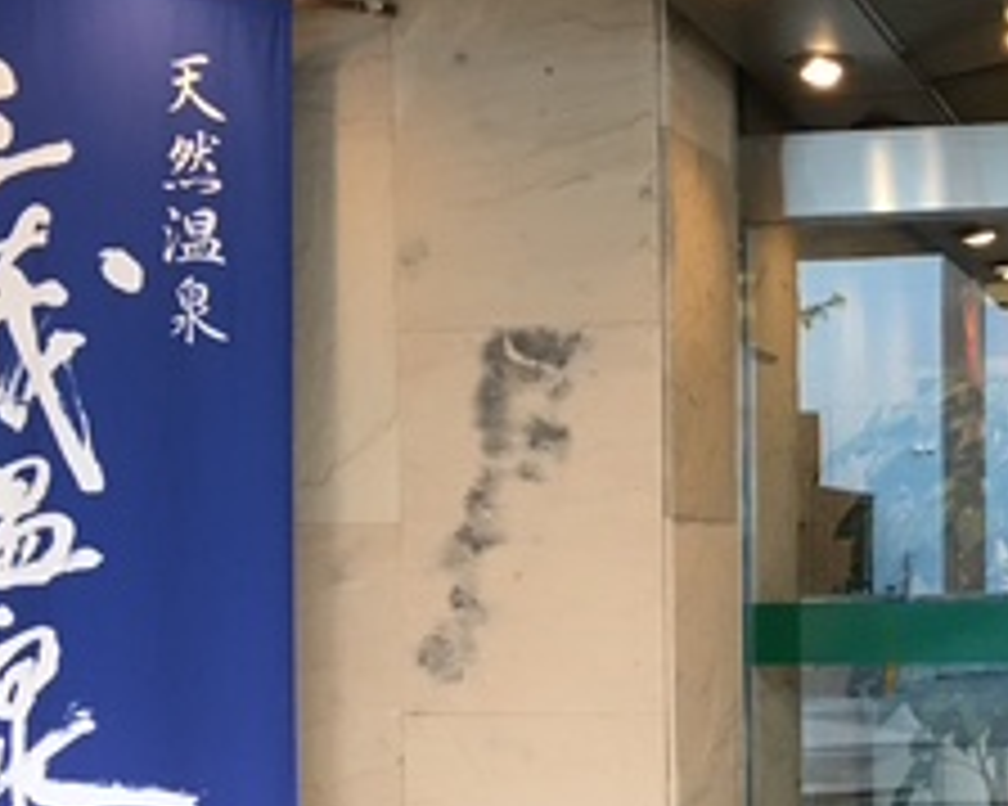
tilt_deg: -0.7
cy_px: 630
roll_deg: -0.1
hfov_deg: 23.2
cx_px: 814
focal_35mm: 81
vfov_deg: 18.8
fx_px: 2415
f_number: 2.2
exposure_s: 1/30
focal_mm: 4.15
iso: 80
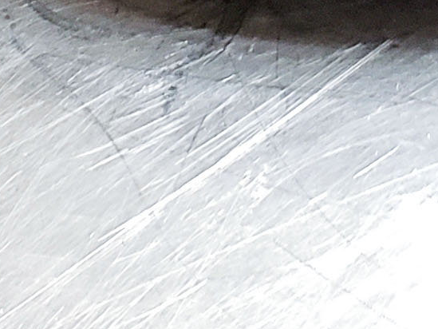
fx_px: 2417
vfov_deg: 6.7
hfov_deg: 10.1
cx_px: 588
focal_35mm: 191
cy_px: -793
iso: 320
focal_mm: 4.3
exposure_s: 1/33
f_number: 2.4
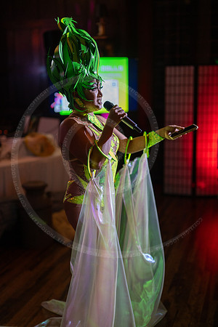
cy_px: 164
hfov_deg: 27.0
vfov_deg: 39.6
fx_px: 454
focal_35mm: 50
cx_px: 109
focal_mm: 50
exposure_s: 1/400
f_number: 1.4
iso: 800
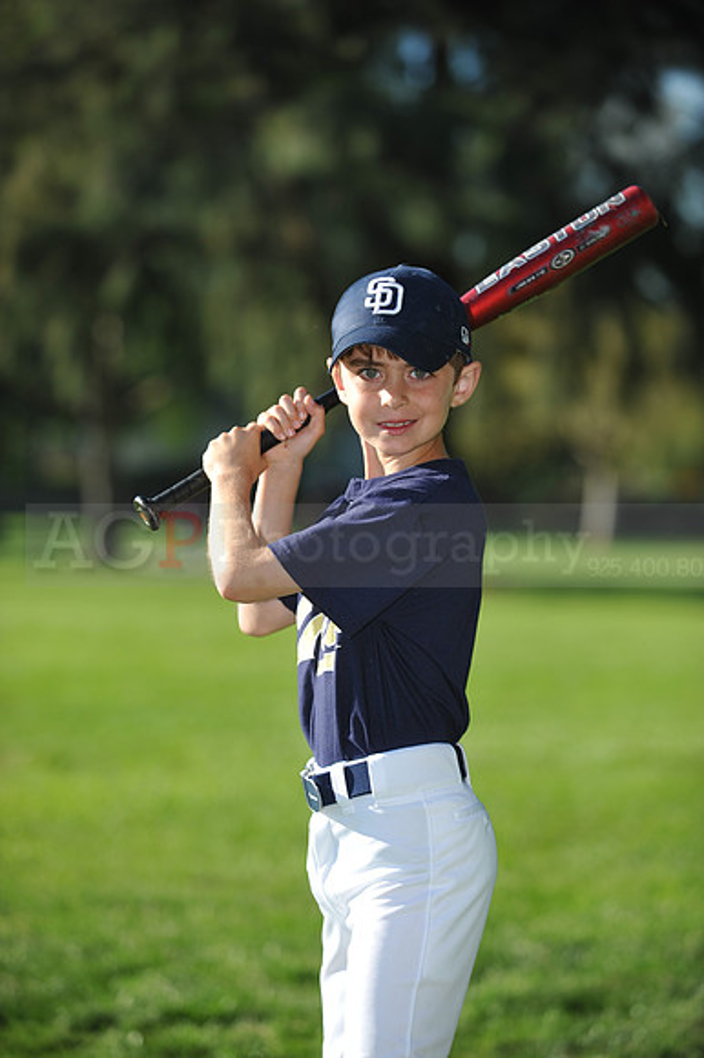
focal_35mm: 135
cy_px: 529
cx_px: 352
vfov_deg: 15.2
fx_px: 3964
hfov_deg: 10.1
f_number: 4
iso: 200
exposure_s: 1/1250
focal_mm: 135
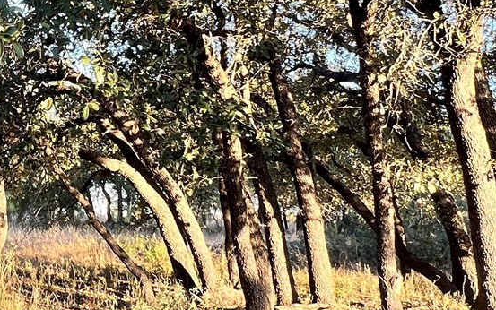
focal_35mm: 51
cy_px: 74
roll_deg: -3.1
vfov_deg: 25.0
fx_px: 690
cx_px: -10
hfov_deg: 35.4
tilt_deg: +10.4
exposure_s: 1/99
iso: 50
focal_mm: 1.57
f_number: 1.8
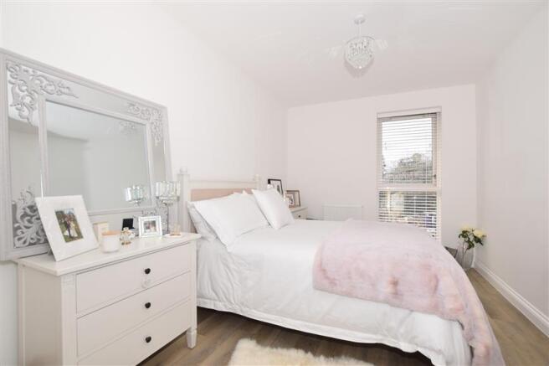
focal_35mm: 15
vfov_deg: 77.3
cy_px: 183
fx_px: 229
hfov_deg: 100.4
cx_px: 274
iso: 200
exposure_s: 1/200
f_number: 7.1
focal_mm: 10
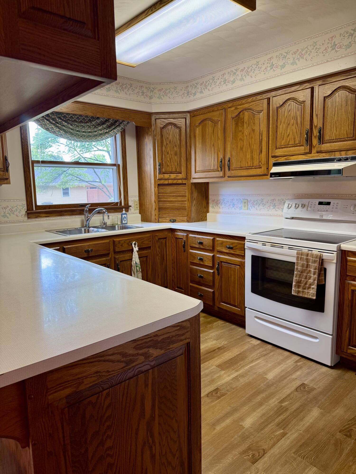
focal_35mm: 24
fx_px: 329
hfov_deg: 56.8
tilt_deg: -8.6
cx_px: 178
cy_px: 237
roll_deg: +0.7
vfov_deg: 71.6
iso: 125
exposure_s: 1/60
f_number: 1.78
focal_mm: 6.76
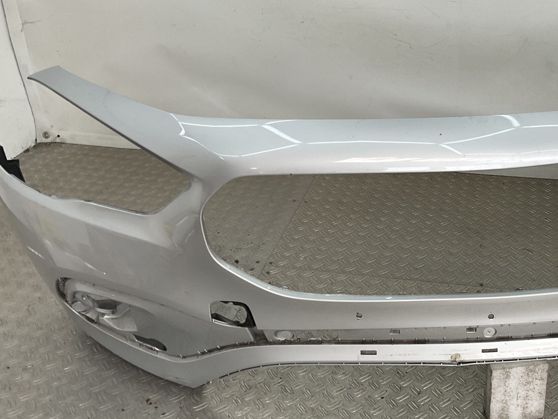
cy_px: 206
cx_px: 429
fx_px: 725
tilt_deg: -30.8
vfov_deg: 32.2
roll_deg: -3.1
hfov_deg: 40.7
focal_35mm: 45
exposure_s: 1/259
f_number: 1.8
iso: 16
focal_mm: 3
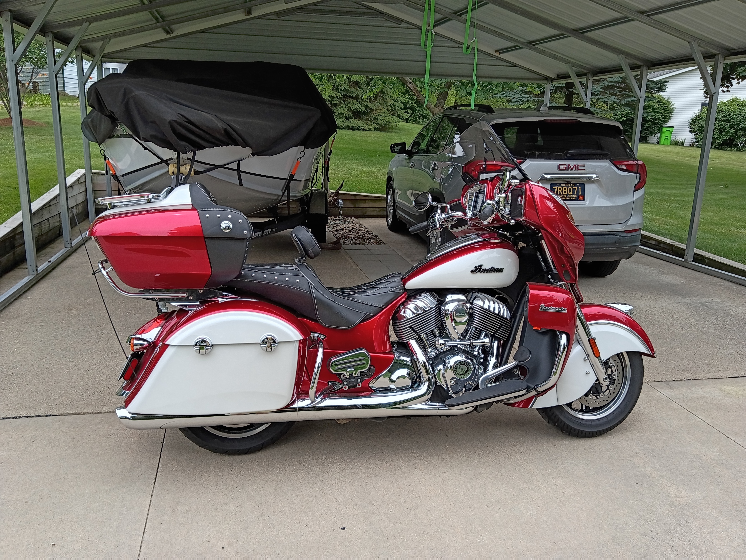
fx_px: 603
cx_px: 373
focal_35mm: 28
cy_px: 280
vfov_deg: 49.7
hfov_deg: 63.4
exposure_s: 1/136
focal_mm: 3.42
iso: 100
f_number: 2.2
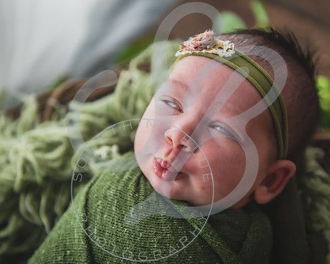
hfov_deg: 26.8
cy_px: 132
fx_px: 693
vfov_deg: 21.6
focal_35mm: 71
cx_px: 177
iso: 100
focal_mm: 62
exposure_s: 1/125
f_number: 2.8
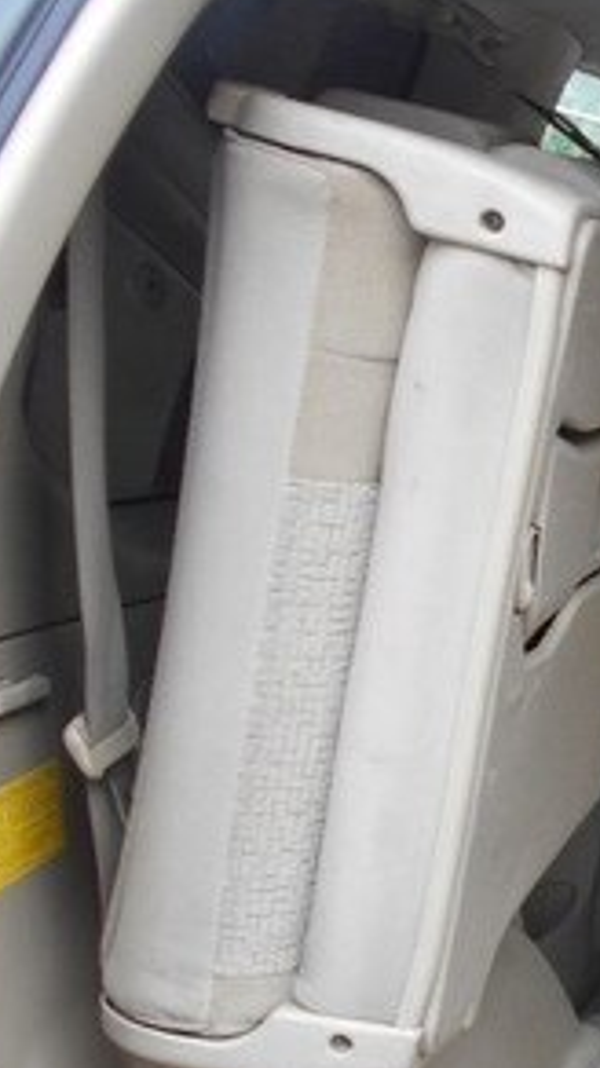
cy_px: 796
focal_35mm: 74
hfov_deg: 14.0
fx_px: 2095
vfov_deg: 28.2
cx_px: 1152
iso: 80
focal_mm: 5.1
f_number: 3.4
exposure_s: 1/60
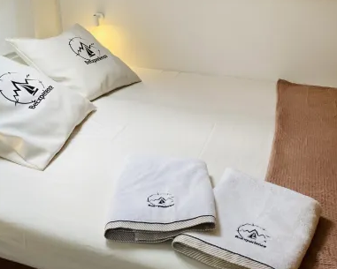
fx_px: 399
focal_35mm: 40
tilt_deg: -15.3
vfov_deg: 36.7
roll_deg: +1.6
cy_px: 78
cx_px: 100
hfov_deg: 44.8
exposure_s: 1/108
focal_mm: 4.25
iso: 80
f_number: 1.8
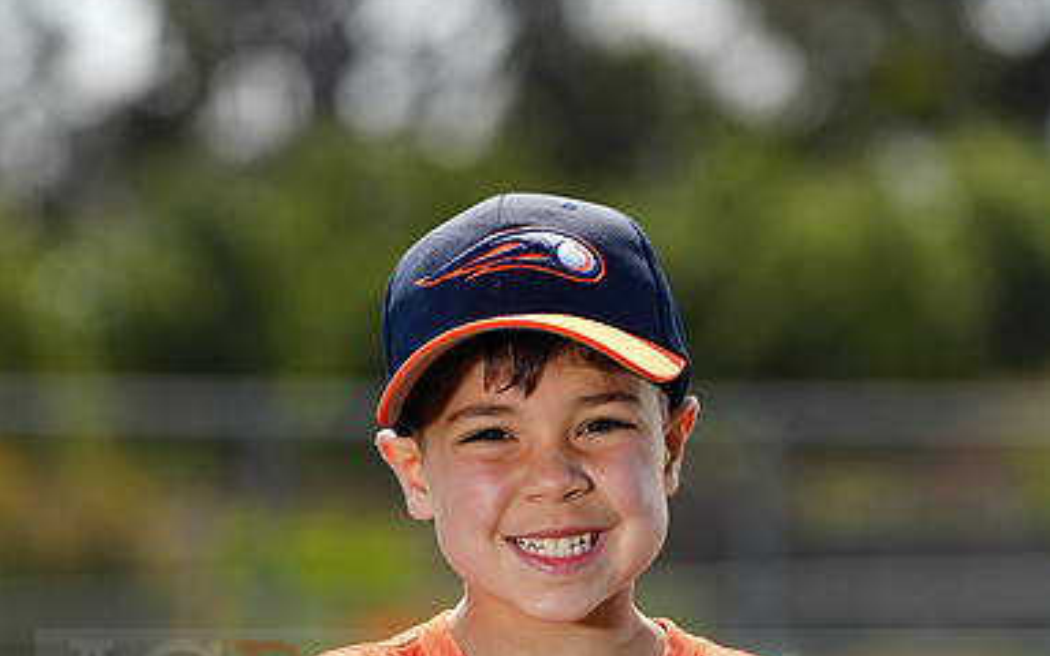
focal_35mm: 308
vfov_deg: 4.3
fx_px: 8814
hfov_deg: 6.8
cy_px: 667
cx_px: 524
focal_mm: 200
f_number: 5
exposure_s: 1/250
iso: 50
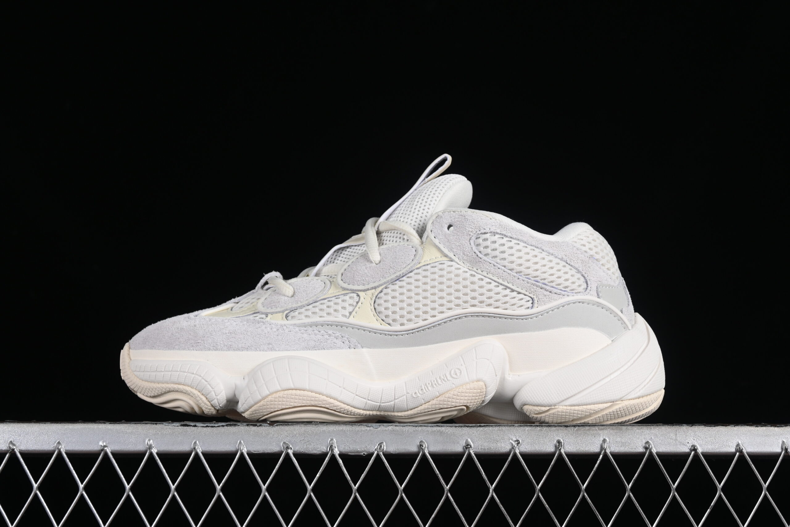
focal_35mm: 75
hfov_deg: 27.0
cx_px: 395
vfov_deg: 18.2
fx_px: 1646
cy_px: 264
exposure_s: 1/80
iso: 160
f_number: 8
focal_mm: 50
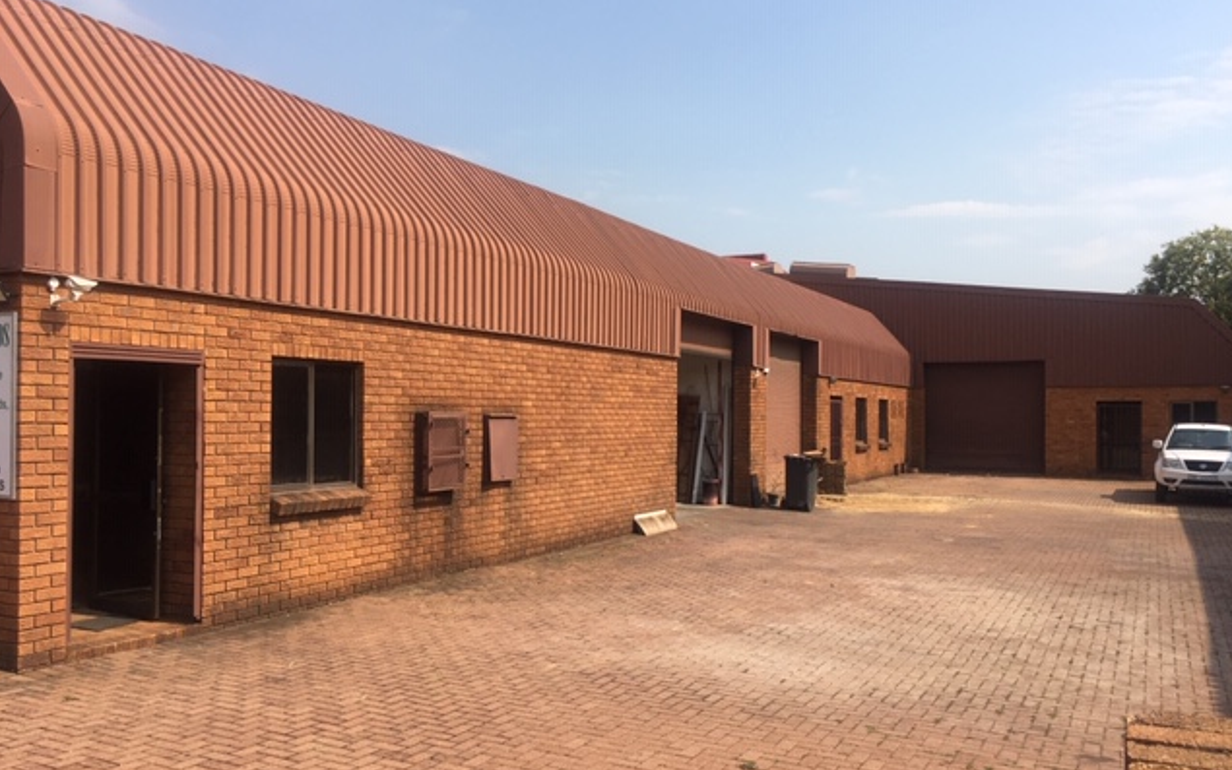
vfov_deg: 40.6
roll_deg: +0.1
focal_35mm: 31
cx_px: 619
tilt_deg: +0.0
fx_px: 1041
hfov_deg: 61.2
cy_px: 403
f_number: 2.2
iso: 25
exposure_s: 1/2024
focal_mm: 4.15
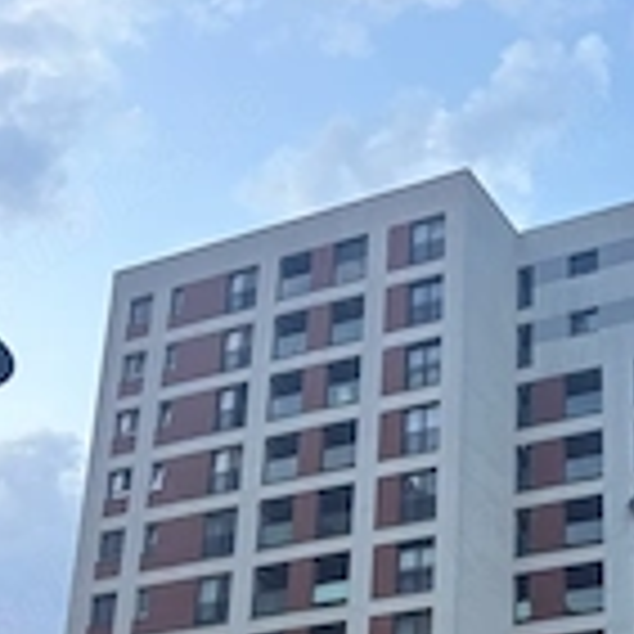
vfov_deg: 25.5
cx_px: 562
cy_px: 598
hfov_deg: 25.7
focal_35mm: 65
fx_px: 1347
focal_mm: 5.96
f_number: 1.6
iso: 40
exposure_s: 1/179
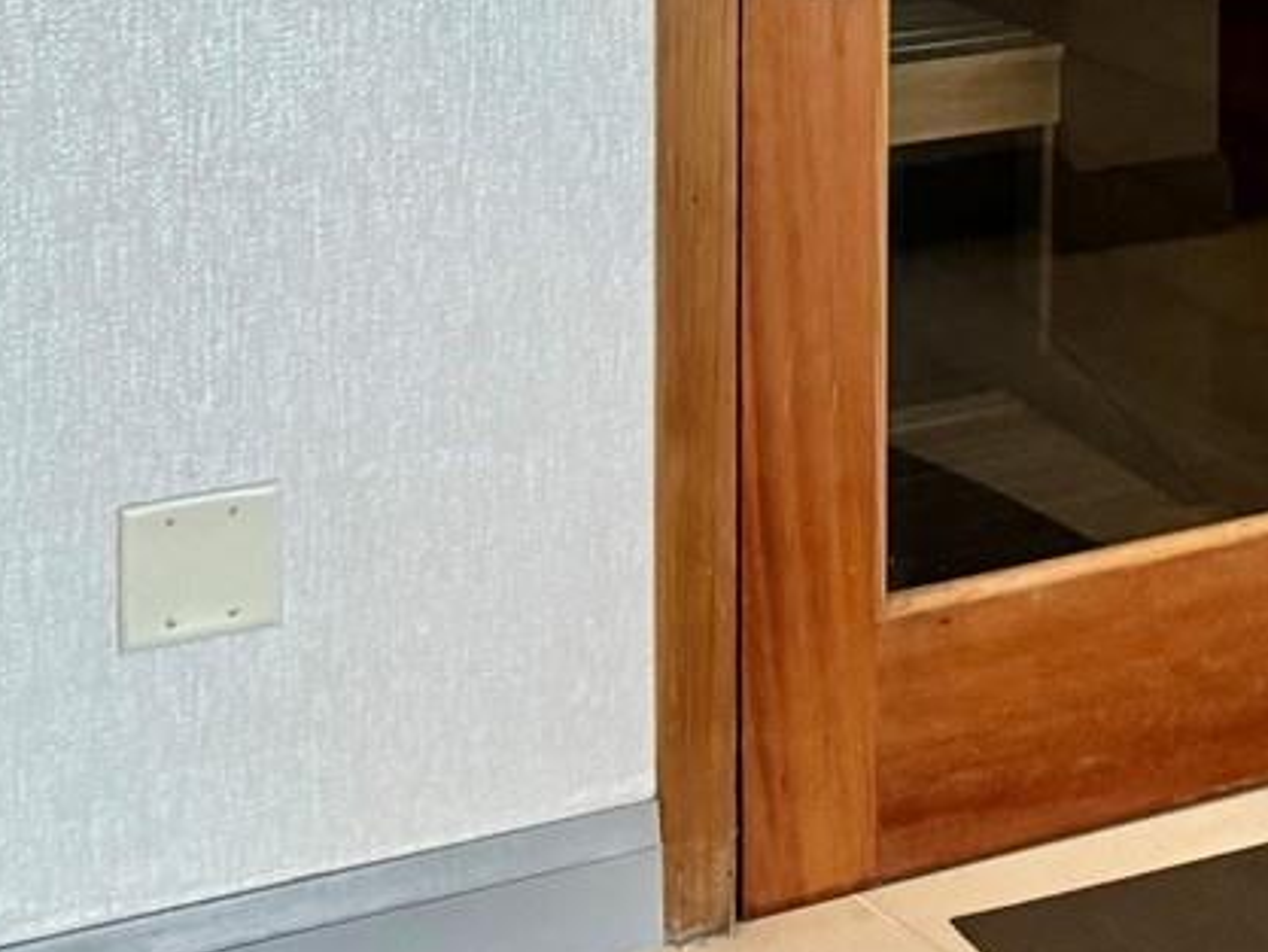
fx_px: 3371
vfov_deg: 14.7
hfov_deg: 18.8
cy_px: -569
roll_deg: -1.6
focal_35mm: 92
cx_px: 1904
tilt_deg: -1.6
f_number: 1.78
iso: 320
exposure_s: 1/60
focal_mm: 6.76
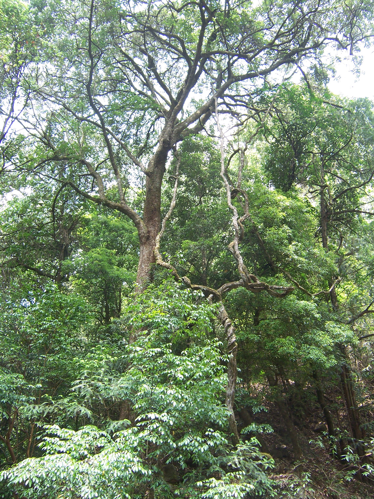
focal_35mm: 33
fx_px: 475
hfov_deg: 42.9
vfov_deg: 55.4
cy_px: 250
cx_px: 187
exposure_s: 1/30
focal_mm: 5.5
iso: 80
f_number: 3.4
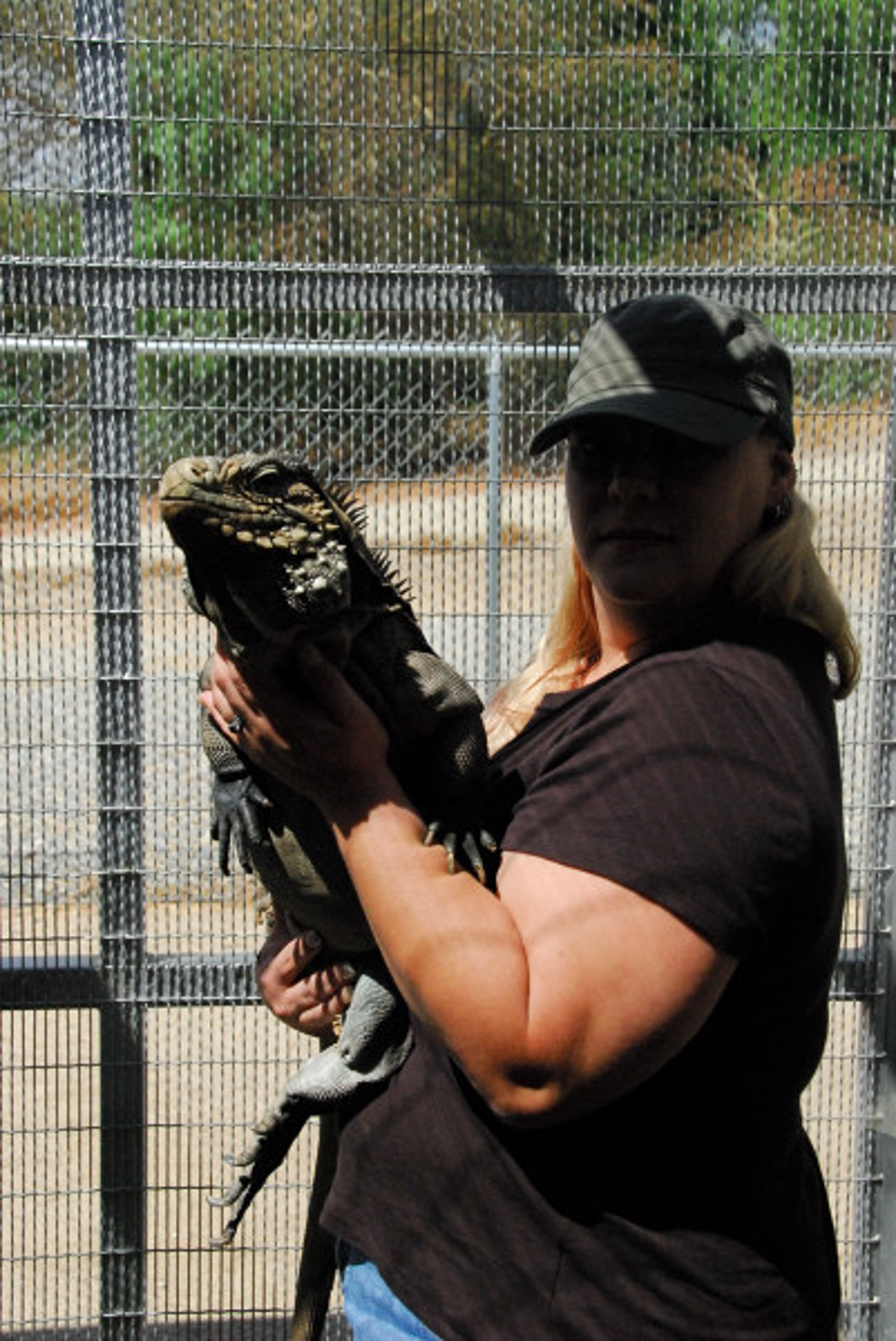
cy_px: 670
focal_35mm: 51
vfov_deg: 38.9
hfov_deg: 26.5
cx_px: 448
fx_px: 1901
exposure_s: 1/3000
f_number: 8
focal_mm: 34
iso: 1600
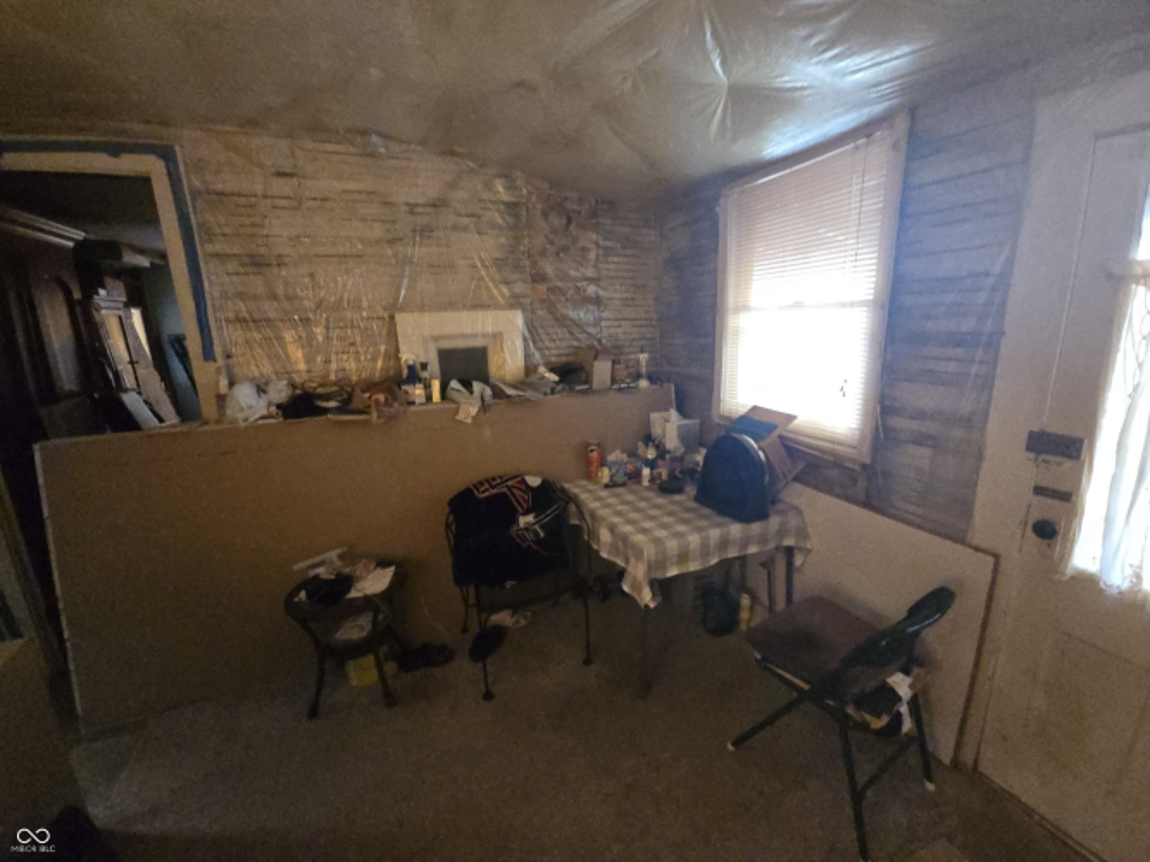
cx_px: 575
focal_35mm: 13
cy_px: 431
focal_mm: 2.2
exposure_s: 1/40
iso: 1250
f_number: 2.2
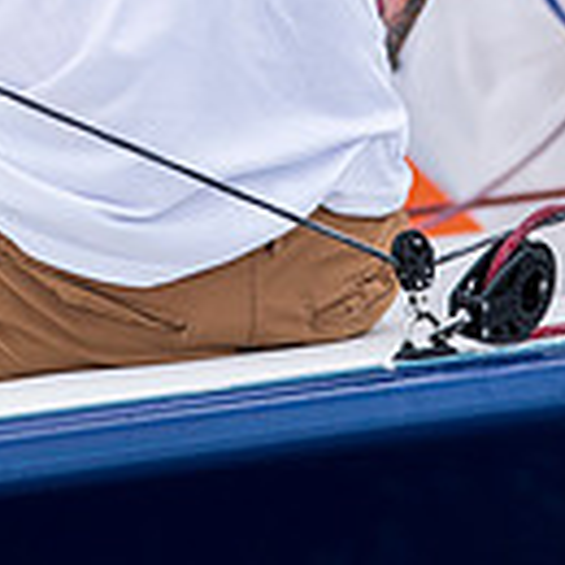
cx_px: 135
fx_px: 31448
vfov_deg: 1.0
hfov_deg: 1.0
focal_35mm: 1703
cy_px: -150
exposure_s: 1/1250
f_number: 5
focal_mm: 300
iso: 200
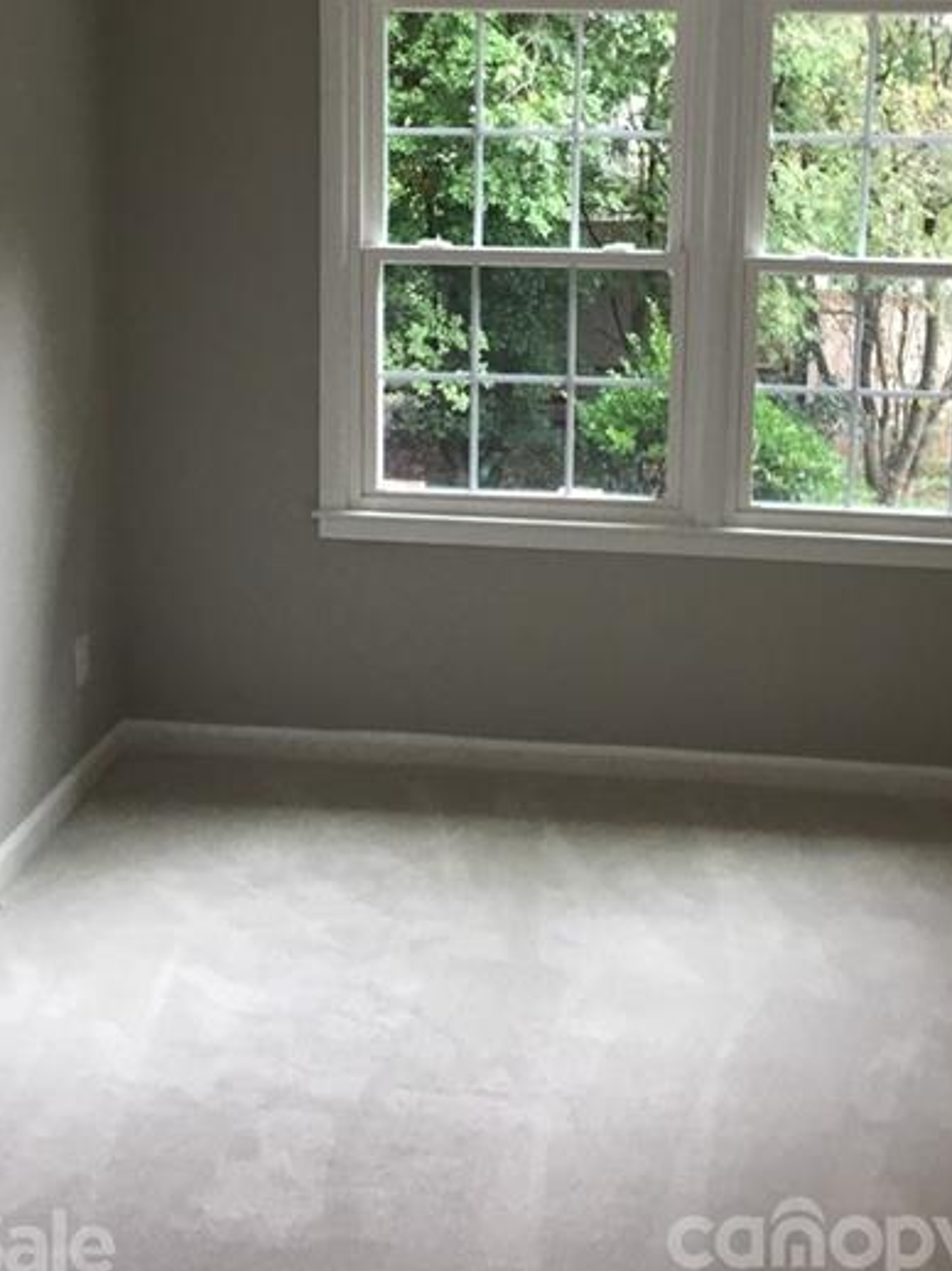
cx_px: 508
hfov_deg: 31.5
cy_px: 390
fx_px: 1688
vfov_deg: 40.6
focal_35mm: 46
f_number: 2.4
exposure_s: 1/30
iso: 32
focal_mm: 3.3
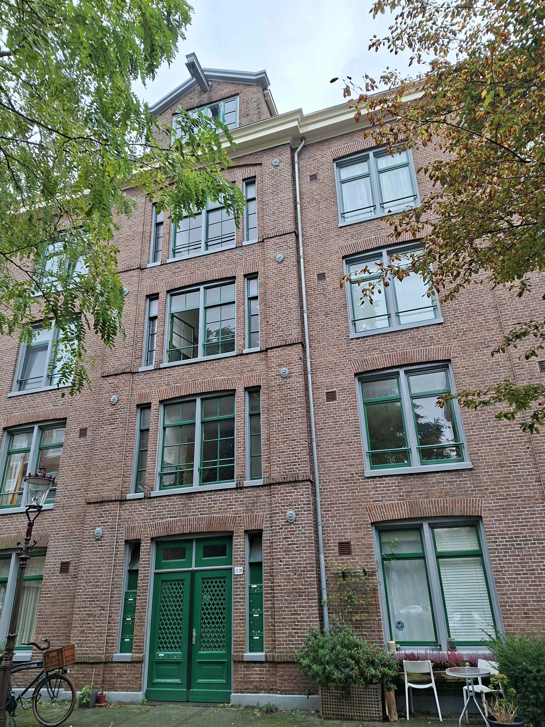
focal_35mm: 23
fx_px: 483
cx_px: 272
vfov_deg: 73.9
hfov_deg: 58.9
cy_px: 364
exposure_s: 1/331
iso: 50
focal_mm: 5.54
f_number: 1.8
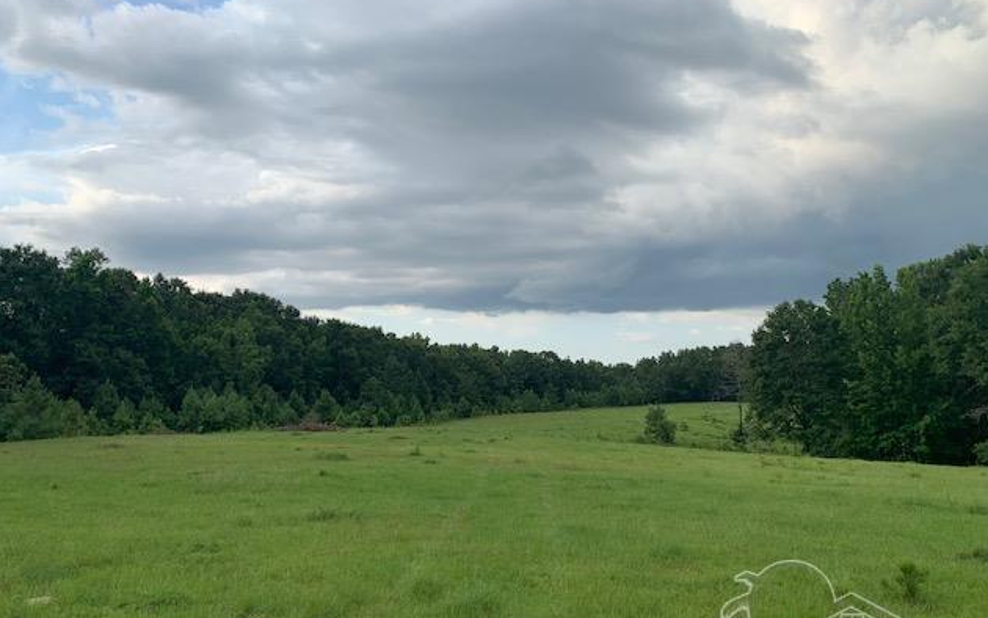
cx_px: 500
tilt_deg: +3.3
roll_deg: +0.2
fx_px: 754
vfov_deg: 44.4
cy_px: 354
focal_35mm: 28
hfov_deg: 66.5
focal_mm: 4.25
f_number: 1.8
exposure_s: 1/1585
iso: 25
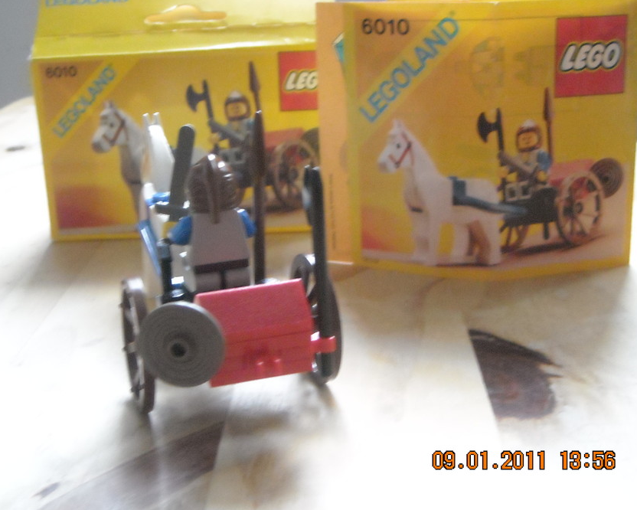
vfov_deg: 26.7
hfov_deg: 33.0
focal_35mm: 57
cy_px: 256
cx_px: 300
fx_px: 1075
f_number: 3.3
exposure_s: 1/15
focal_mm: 8.85
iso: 800
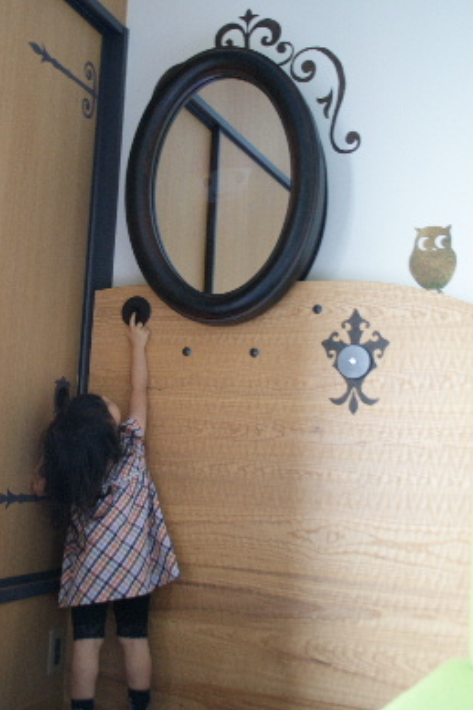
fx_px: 907
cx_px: 222
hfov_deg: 29.2
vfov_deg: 42.7
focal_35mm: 46
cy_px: 331
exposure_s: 1/10
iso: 400
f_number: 4
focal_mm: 26
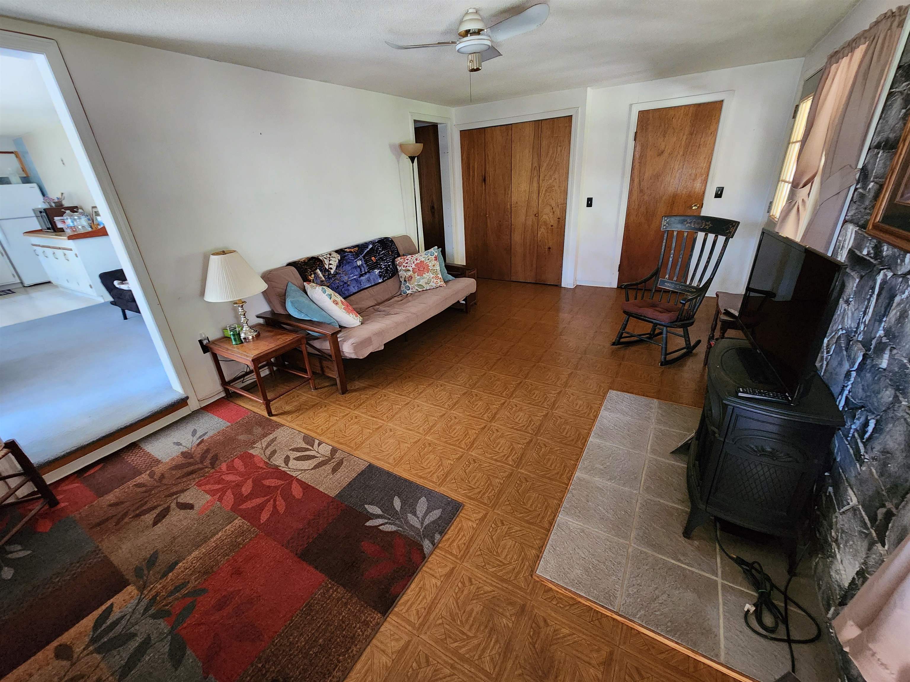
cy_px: 341
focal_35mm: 13
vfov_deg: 89.9
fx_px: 342
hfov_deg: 106.2
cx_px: 455
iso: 640
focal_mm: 2.2
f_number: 2.2
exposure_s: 1/30
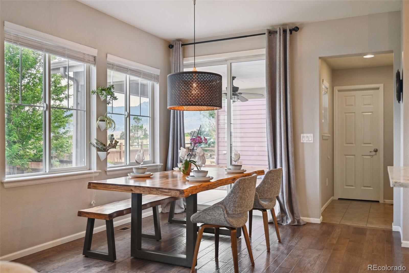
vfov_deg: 43.6
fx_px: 341
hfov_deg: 61.9
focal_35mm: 30
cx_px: 204
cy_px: 136
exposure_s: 1/200
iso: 400
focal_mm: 30
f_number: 4
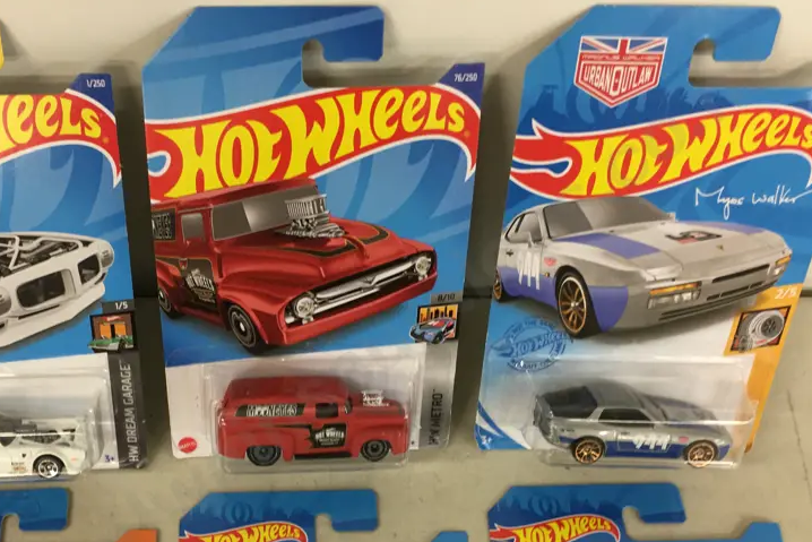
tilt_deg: -61.8
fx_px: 970
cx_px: 304
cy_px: 407
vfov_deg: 30.7
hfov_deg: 45.0
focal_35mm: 43
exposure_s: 1/17
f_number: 2.2
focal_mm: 4.15
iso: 50
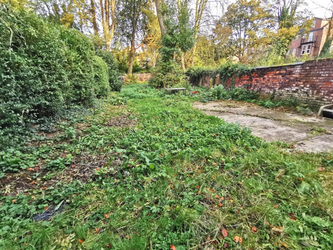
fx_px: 154
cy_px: 125
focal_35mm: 16
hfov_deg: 94.5
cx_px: 166
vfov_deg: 78.1
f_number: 2.2
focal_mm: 2.35
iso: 64
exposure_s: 1/99.9
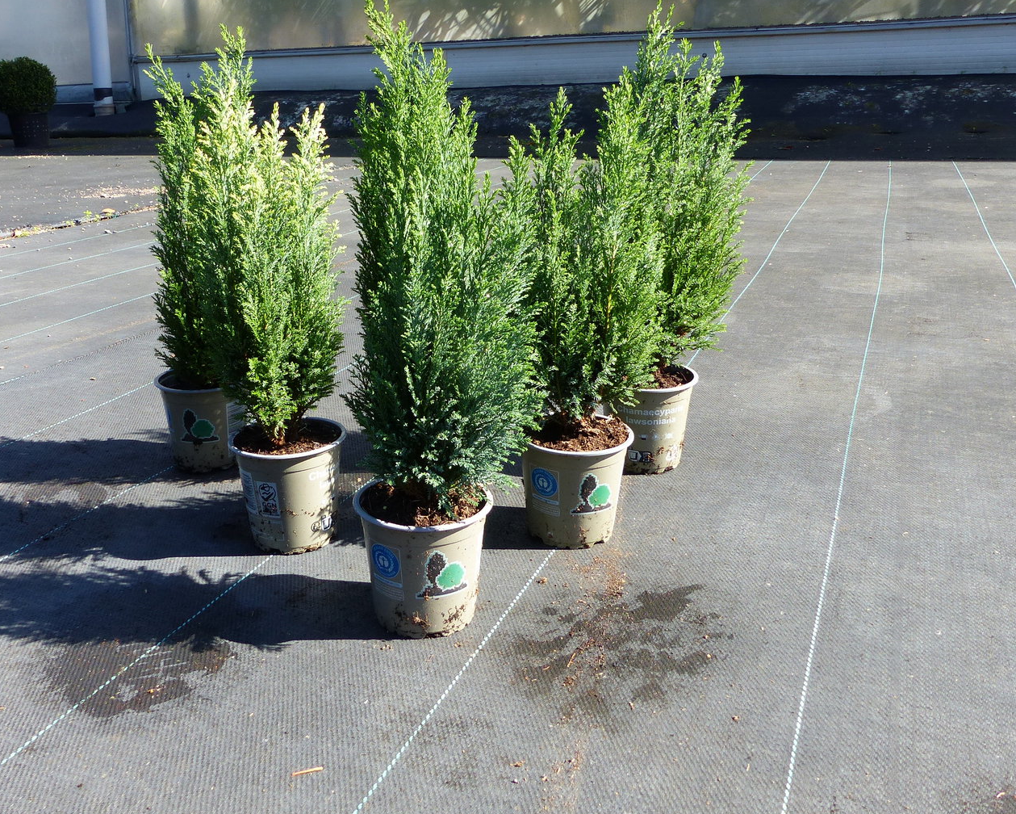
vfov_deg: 46.9
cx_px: 435
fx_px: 932
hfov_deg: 56.9
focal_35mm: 31
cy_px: 331
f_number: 4
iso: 100
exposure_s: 1/200
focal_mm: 4.5
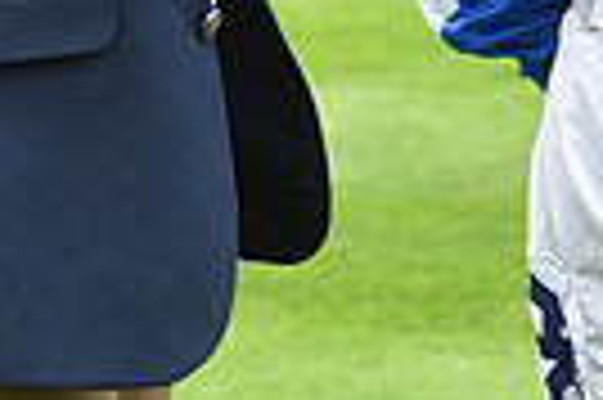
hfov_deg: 6.7
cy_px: -465
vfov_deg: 4.4
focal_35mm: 303
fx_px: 5069
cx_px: 792
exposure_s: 1/800
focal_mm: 70
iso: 1000
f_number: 5
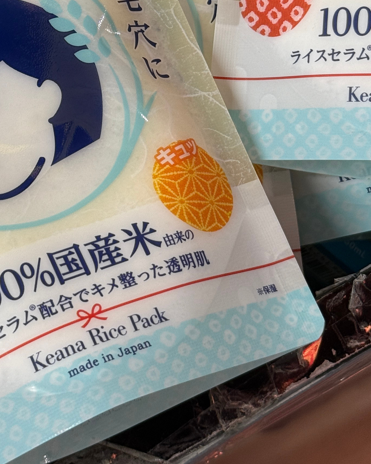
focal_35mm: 110
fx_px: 1510
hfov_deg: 14.0
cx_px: 154
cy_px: 48
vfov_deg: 17.2
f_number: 1.78
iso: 64
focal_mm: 6.76
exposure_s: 1/100
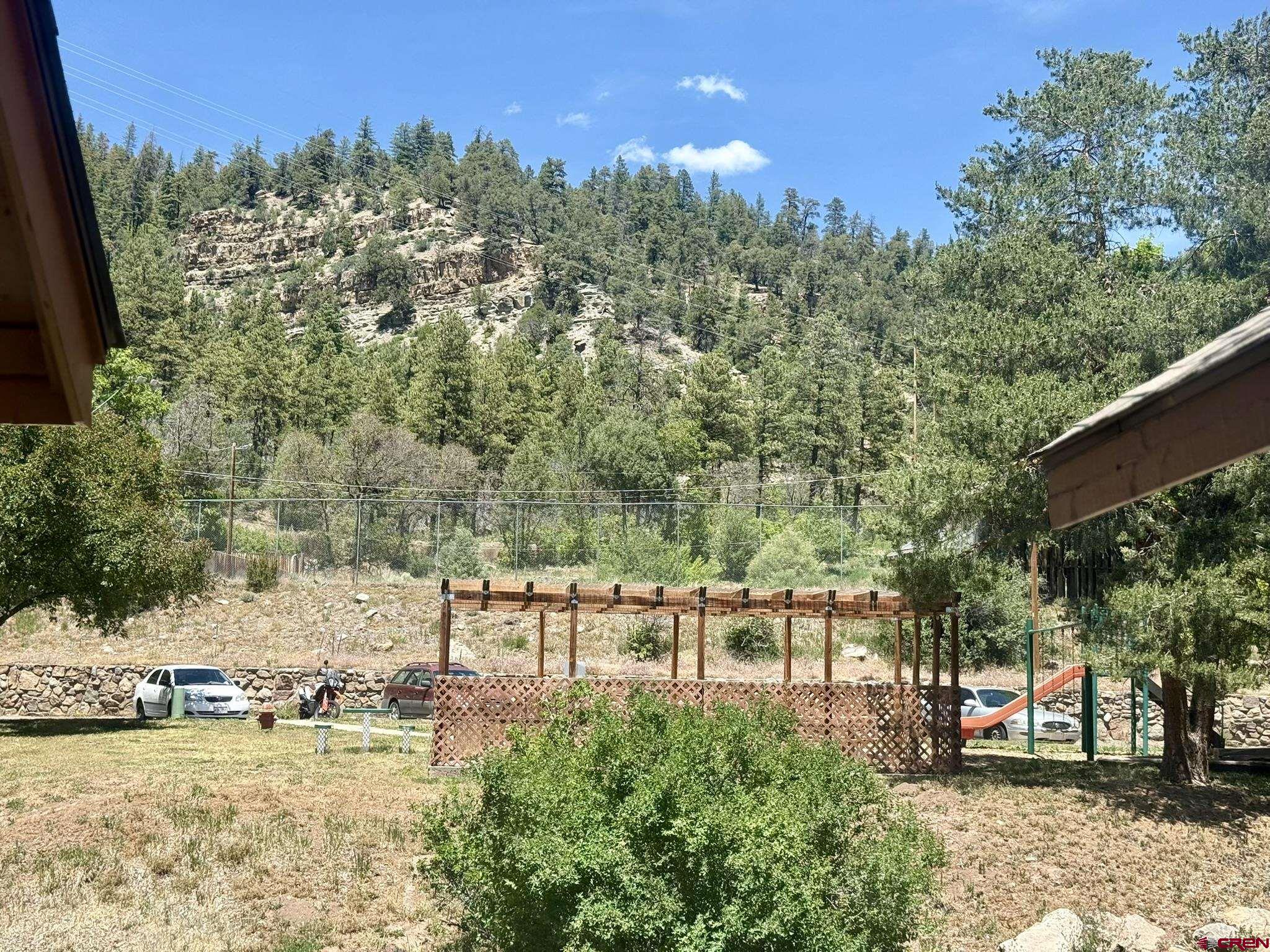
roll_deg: -1.2
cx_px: 635
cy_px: 476
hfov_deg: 39.7
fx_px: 1761
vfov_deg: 30.3
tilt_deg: +7.8
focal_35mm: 48
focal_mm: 6.76
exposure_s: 1/1838
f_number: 1.78
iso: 64
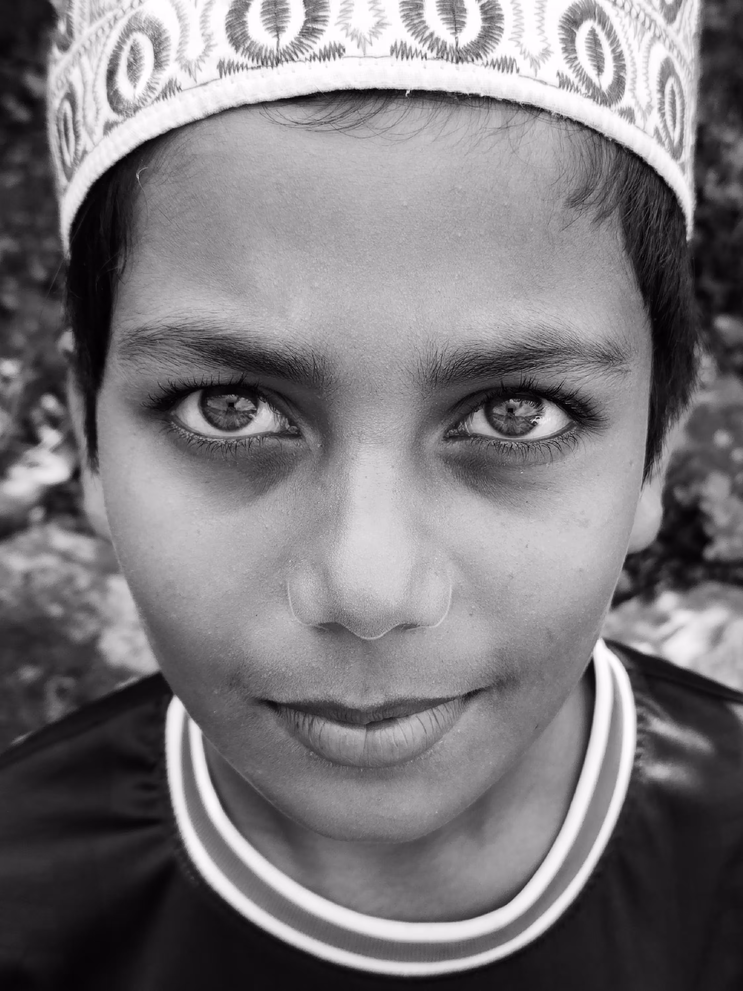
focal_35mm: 23
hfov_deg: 58.9
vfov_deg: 73.9
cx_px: 372
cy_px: 496
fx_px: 658
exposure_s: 1/270
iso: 12
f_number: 1.8
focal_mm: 6.4
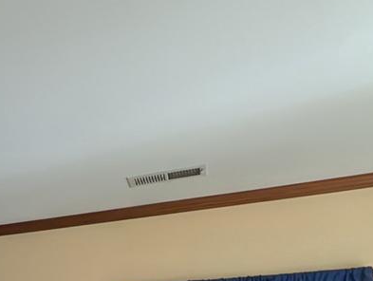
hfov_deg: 34.6
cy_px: 469
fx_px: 475
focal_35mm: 44
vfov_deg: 23.0
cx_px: -71
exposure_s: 1/120
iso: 87
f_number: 1.7
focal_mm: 2.02
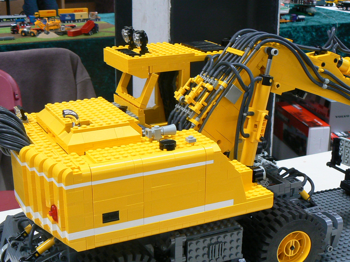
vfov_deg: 23.3
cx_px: 175
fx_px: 637
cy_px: 131
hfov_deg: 30.7
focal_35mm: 63
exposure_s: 1/8
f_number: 4.5
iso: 100
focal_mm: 7.7
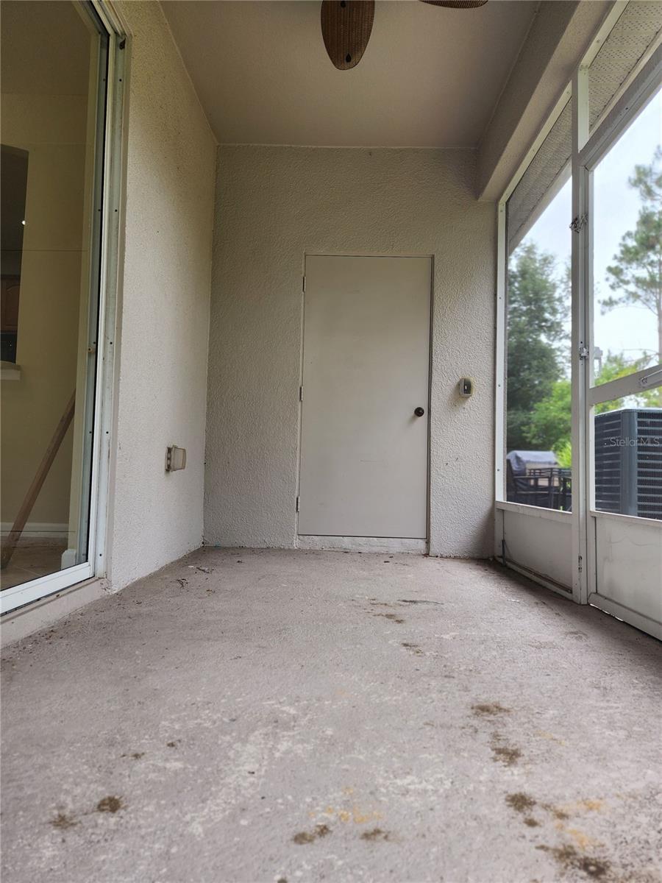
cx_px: 331
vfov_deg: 73.9
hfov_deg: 58.9
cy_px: 442
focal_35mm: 23
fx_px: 586
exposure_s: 1/120
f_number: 1.8
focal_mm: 6.4
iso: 25
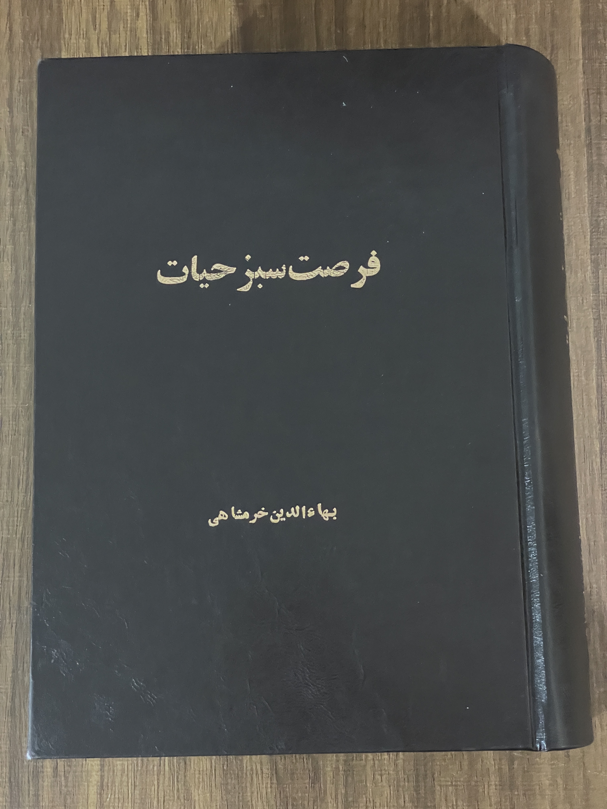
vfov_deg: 36.8
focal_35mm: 52
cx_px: 304
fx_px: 1216
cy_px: 404
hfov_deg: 28.0
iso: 1600
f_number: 2
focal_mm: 6
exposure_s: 1/30
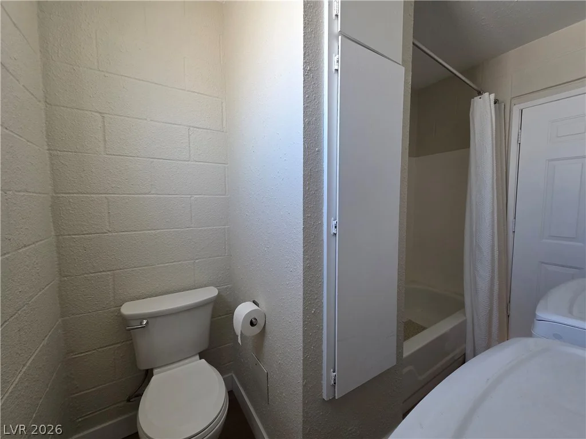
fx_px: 220
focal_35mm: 13
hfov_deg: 106.2
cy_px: 220
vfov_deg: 89.9
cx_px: 293
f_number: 1.9
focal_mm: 2.2
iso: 160
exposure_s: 1/120
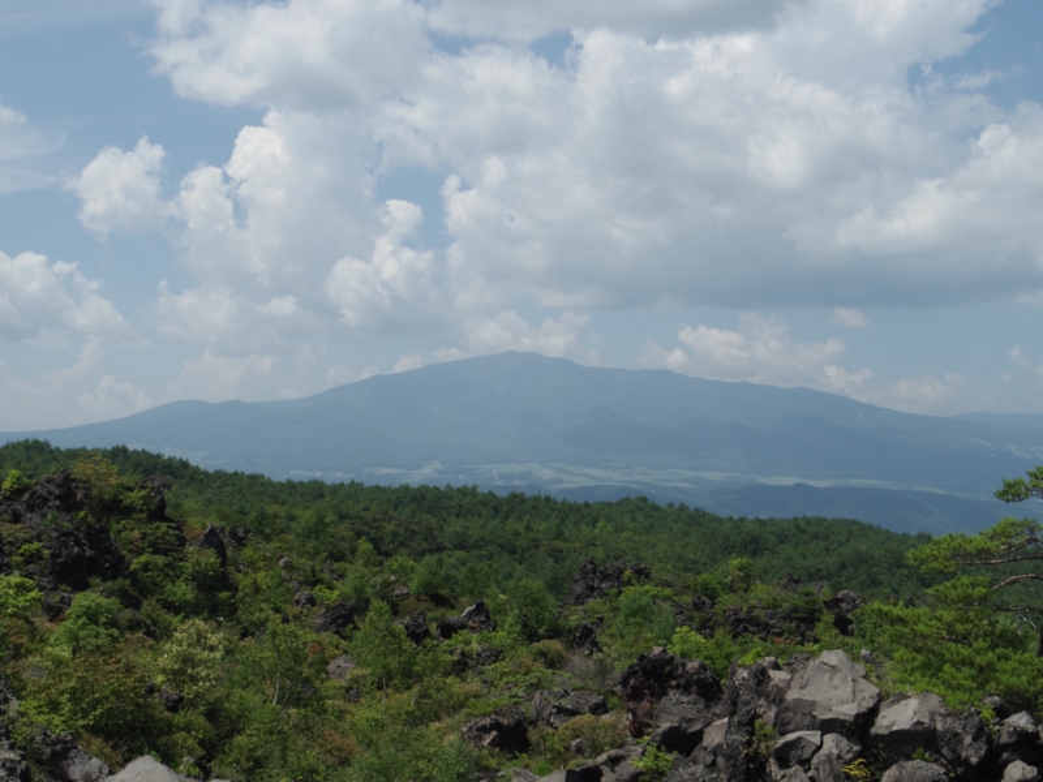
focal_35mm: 53
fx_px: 1597
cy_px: 391
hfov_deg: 36.2
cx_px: 522
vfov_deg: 27.5
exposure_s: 1/1250
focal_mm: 9.5
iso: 100
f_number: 4.5
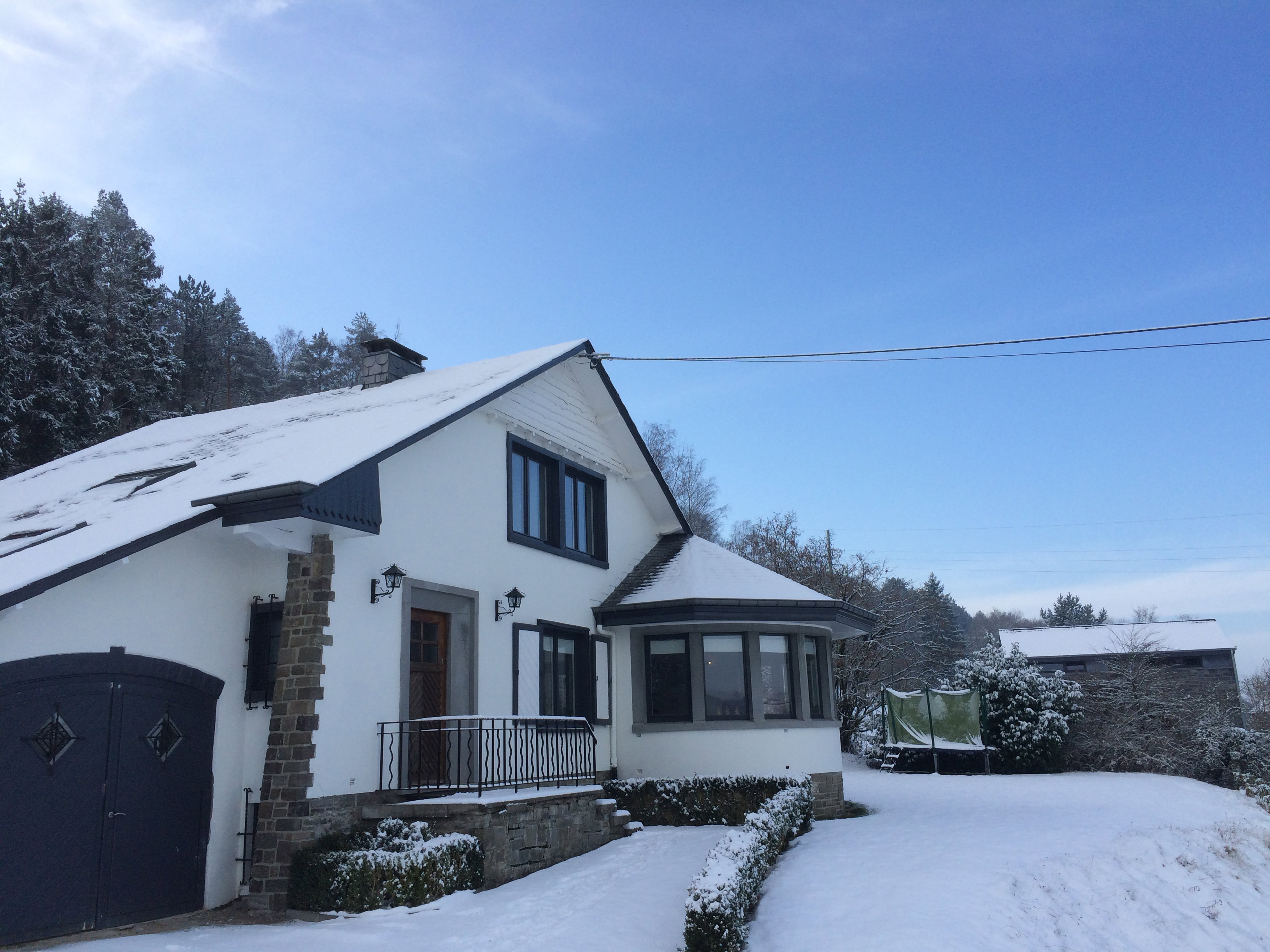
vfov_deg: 48.2
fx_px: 1064
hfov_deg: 61.7
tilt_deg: +11.5
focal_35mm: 29
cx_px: 635
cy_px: 476
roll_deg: +3.5
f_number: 2.2
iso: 32
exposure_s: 1/1642
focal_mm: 4.15
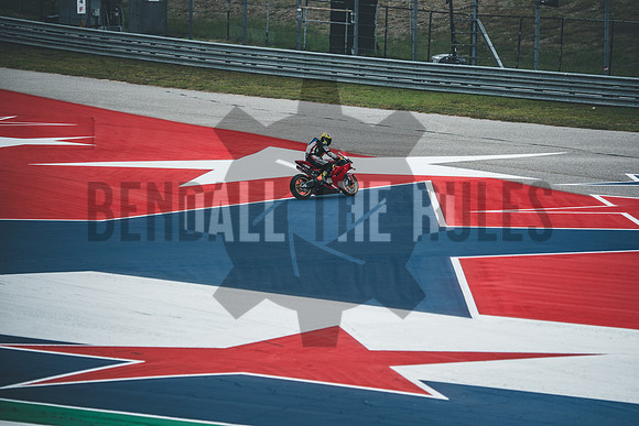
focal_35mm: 300
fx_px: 5326
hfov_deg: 6.9
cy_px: 213
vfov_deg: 4.6
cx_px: 320
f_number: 2
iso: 160
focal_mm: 200
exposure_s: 1/250
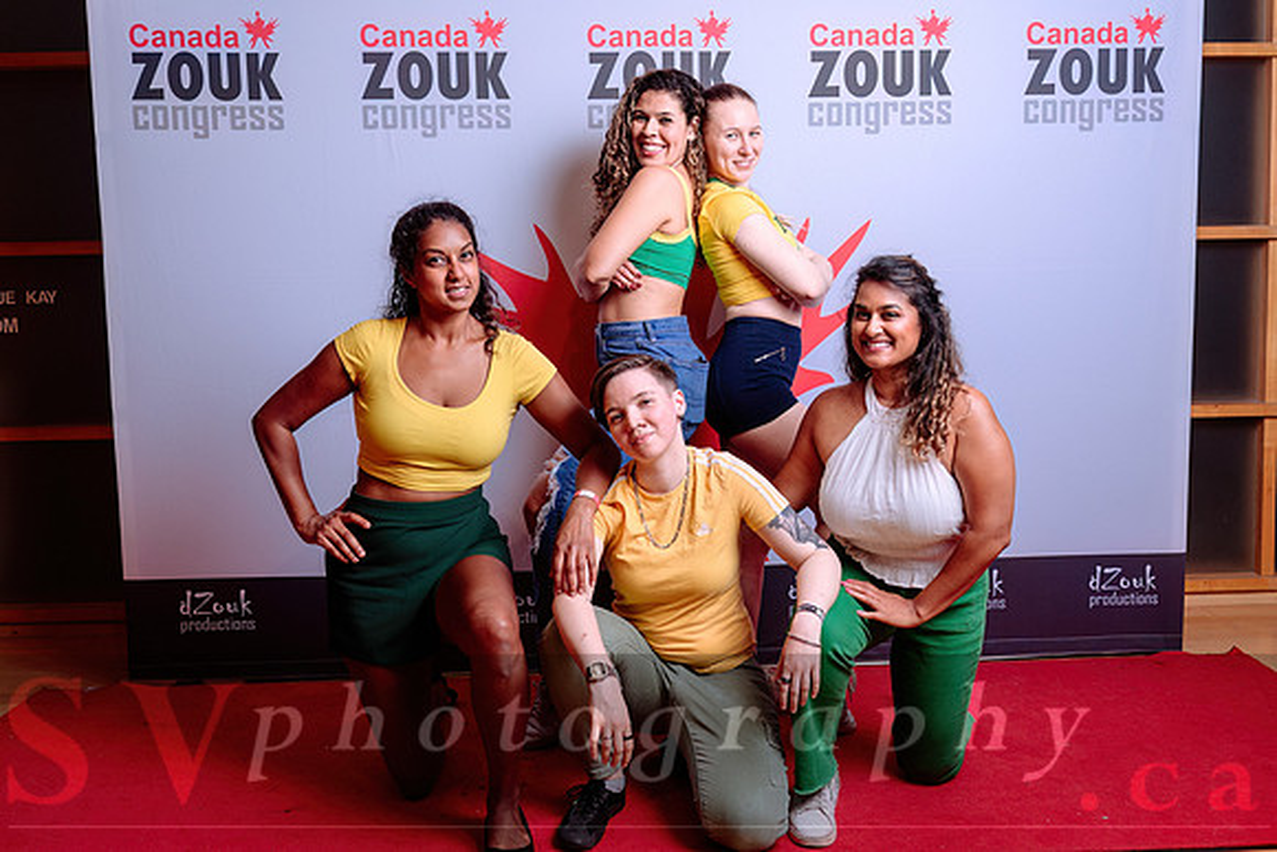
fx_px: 1315
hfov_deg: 51.7
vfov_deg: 35.8
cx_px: 717
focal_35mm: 37
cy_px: 376
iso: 100
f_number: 5.6
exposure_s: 1/60
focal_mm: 32
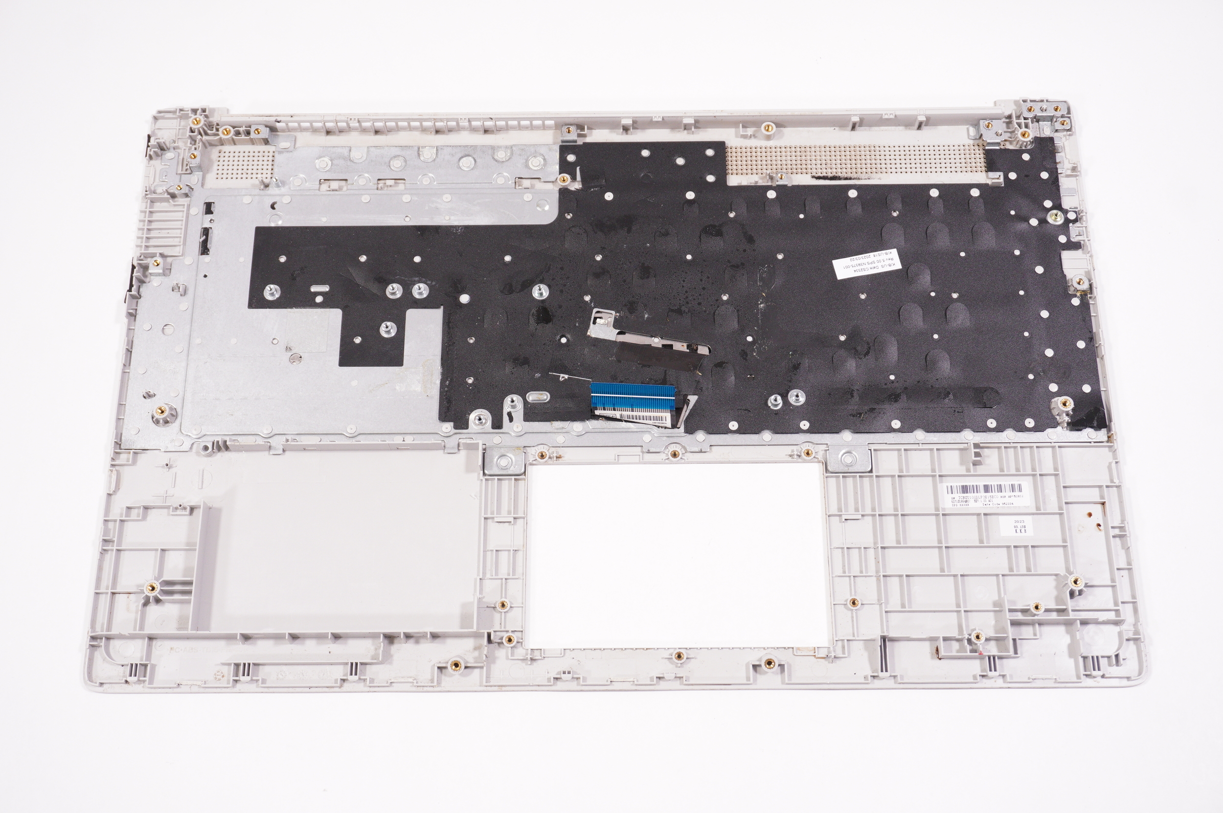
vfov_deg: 31.8
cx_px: 612
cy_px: 406
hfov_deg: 46.4
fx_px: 1425
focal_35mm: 42
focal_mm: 28
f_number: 5.6
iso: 800
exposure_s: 1/160
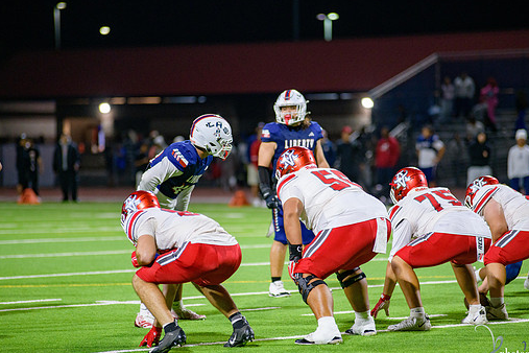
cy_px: 199
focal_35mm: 229
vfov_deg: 6.0
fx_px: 3365
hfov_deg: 9.0
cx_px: 284
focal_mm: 200
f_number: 2.8
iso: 2000
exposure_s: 1/320
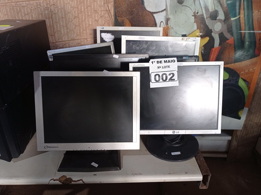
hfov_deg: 63.5
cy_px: 98
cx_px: 130
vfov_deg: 49.7
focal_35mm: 28
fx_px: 211
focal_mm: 4.7
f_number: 1.79
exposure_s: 1/30
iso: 263
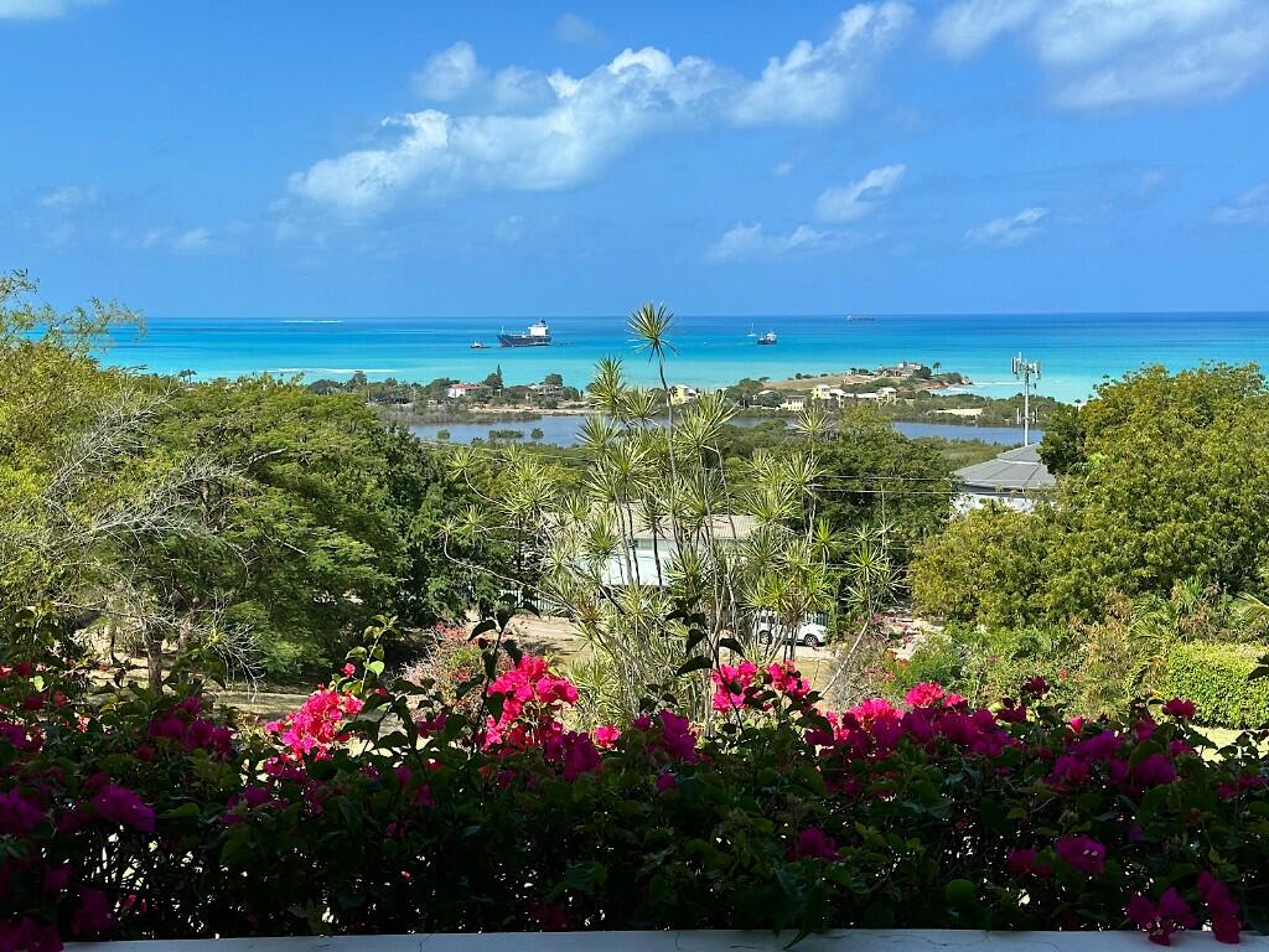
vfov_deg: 30.3
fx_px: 1760
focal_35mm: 48
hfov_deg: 39.7
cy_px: 476
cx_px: 634
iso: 64
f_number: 1.78
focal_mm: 6.86
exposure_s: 1/4016
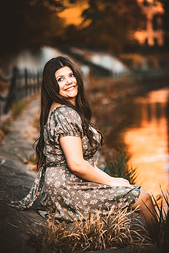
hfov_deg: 11.4
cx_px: 84
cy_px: 126
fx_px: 845
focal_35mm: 120
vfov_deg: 17.1
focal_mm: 120
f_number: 2.8
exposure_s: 1/400
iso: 400
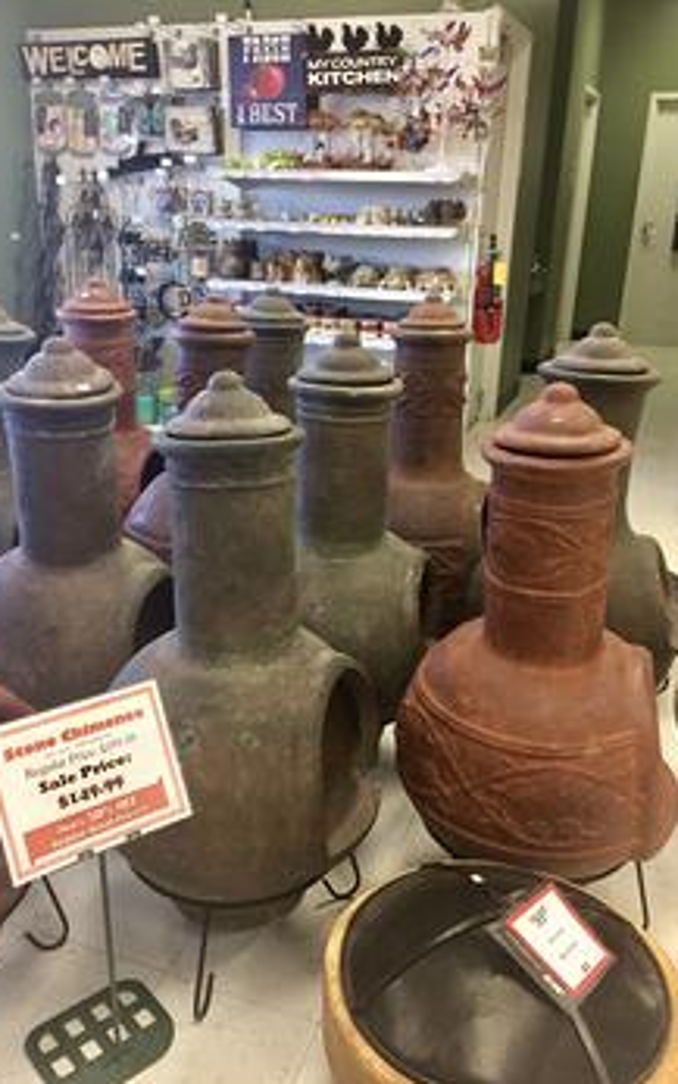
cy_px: 544
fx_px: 916
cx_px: 317
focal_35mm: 31
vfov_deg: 61.2
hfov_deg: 40.6
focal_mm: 4.15
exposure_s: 1/30
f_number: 2.2
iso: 50
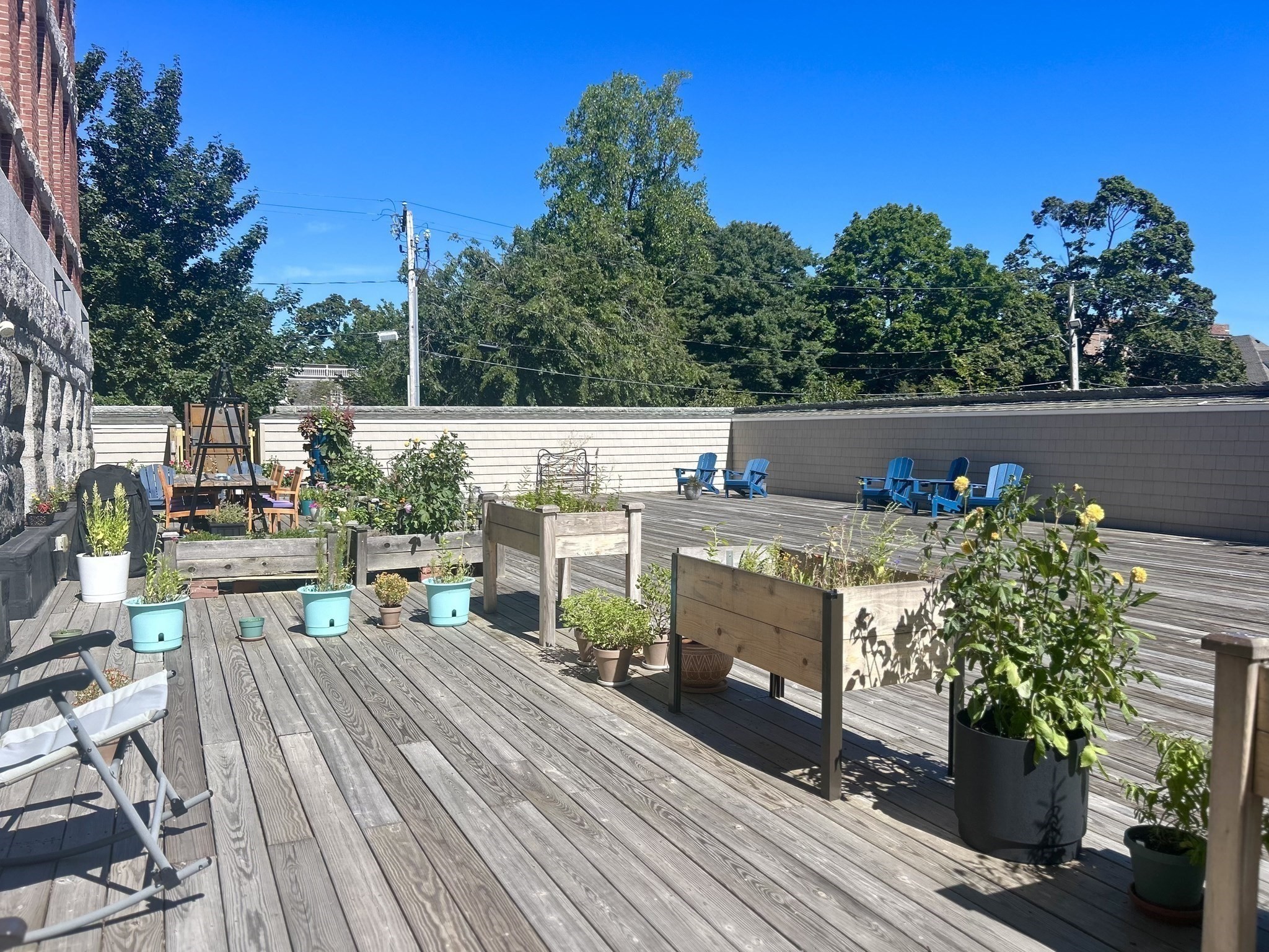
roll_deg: +1.4
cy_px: 476
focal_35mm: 26
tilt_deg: -3.4
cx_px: 634
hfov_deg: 67.3
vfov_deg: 53.1
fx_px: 953
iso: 50
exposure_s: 1/3460
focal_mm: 5.7
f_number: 1.5
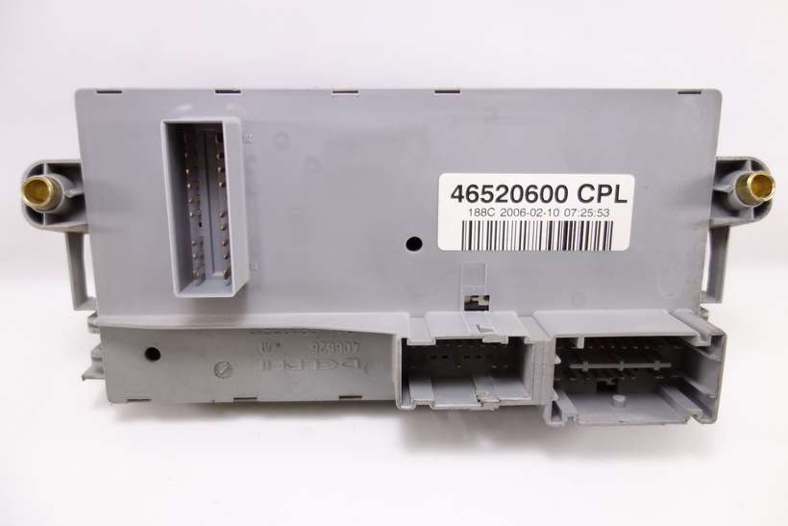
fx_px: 613
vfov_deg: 46.4
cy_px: 263
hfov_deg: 65.5
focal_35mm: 28
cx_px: 394
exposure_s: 1/100
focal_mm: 10.4
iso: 125
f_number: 1.8
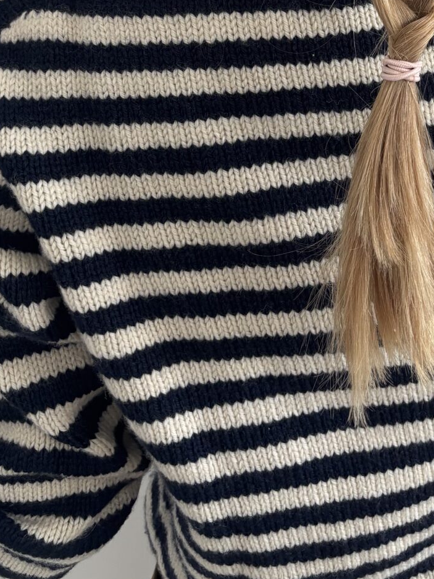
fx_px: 1187
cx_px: 428
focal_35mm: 71
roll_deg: -0.3
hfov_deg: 20.1
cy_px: -65
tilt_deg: -3.2
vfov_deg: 25.3
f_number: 1.6
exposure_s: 1/182
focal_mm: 5.96
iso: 40
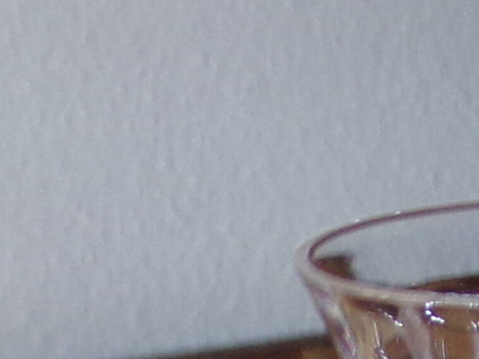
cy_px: 720
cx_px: 1234
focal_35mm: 164
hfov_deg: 10.1
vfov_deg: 8.6
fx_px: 2269
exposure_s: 1/34
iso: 125
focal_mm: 4.3
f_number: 3
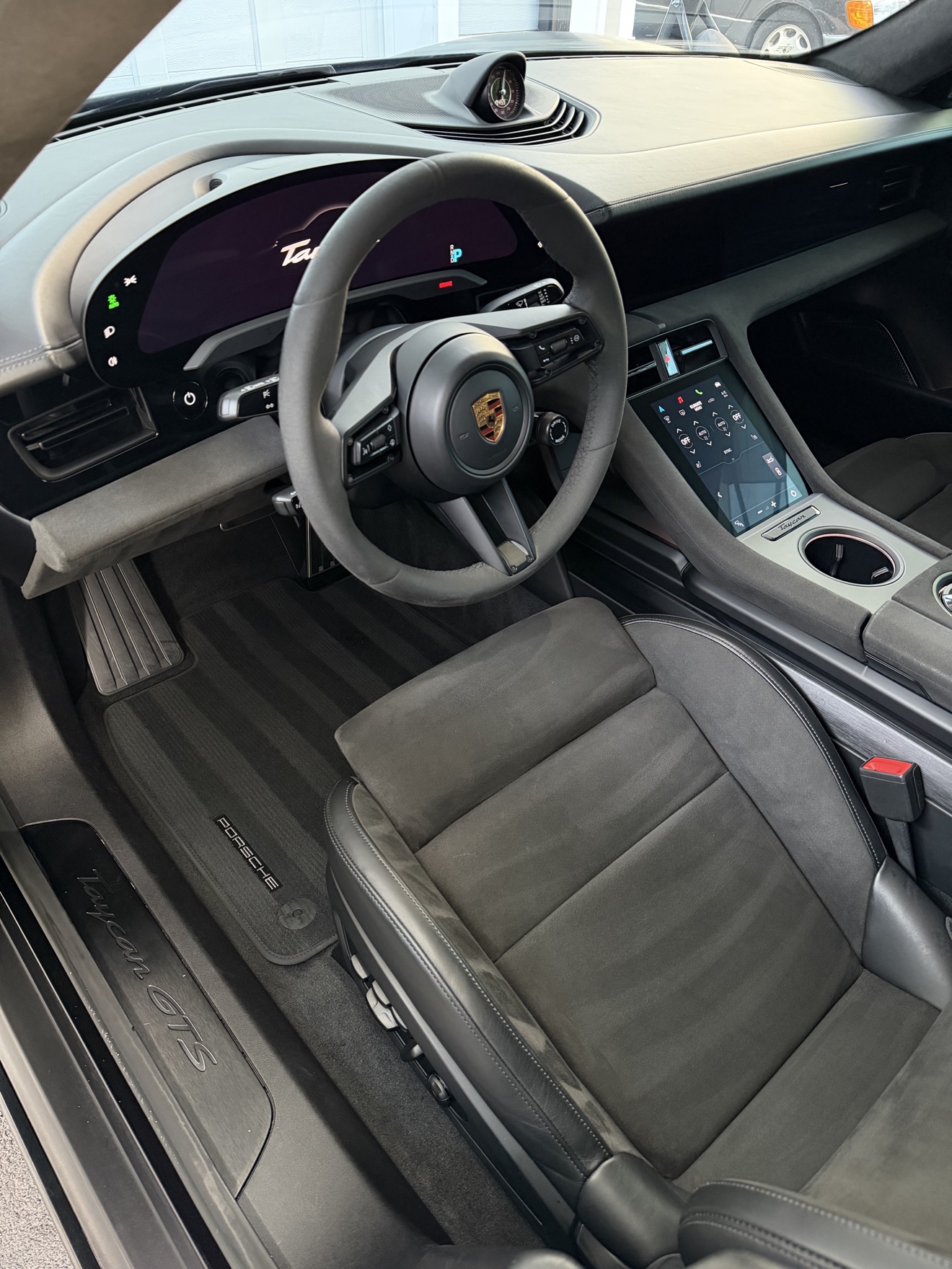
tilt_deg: -40.8
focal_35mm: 24
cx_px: 476
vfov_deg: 71.6
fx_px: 880
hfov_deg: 56.8
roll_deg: -1.3
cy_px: 634
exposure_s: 1/60
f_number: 1.78
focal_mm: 6.76
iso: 500
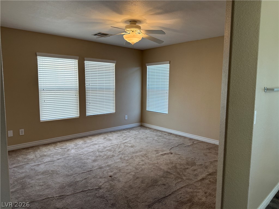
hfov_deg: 71.6
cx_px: 140
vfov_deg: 56.8
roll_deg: -1.1
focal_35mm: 24
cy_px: 104
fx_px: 193
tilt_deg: -5.8
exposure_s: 1/120
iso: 125
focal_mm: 6.76
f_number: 1.78
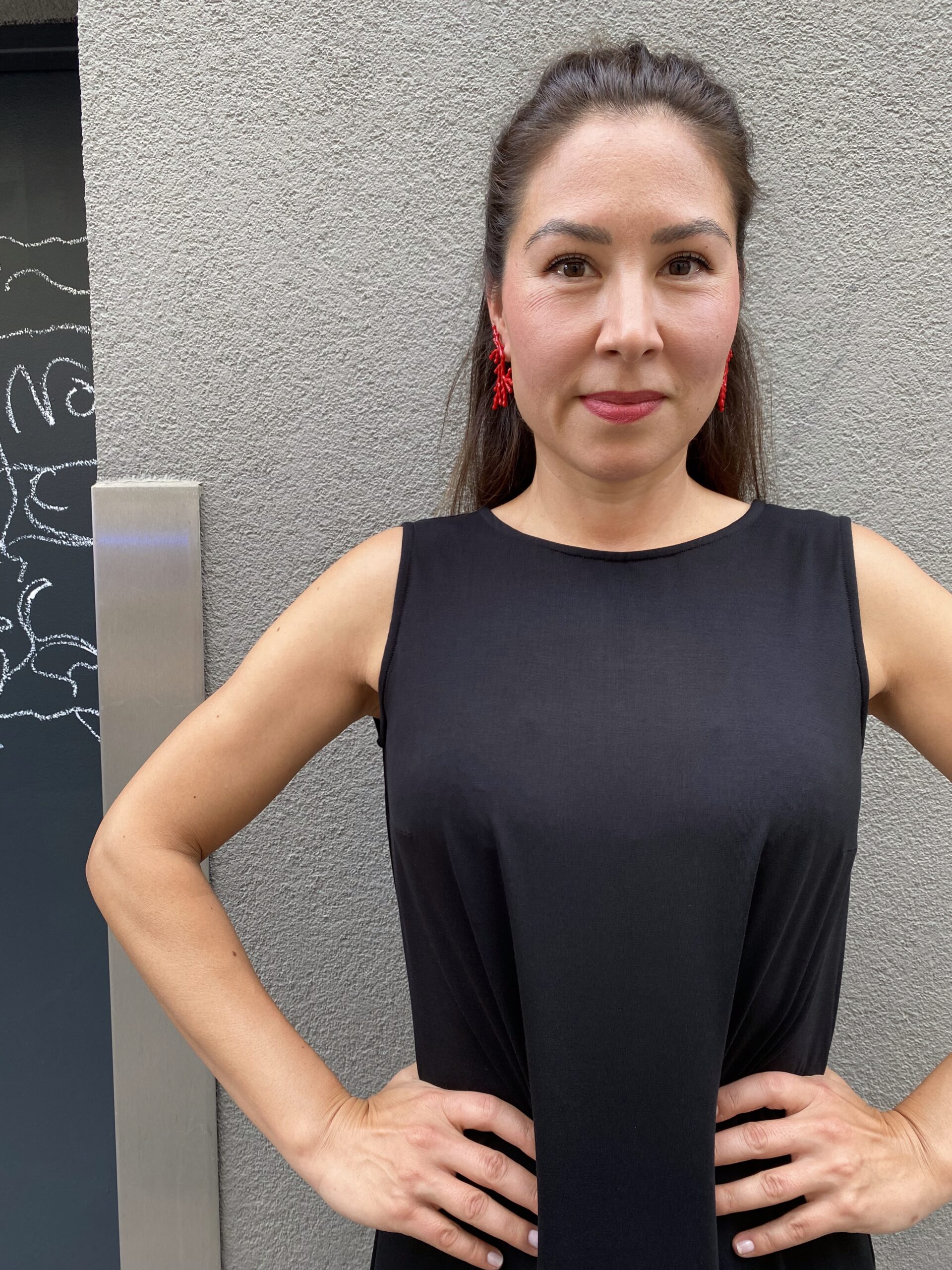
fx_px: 953
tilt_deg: -3.3
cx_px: 476
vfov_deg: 67.3
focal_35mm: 26
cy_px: 635
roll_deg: -0.2
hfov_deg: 53.1
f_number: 1.8
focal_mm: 4.25
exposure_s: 1/121
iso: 64
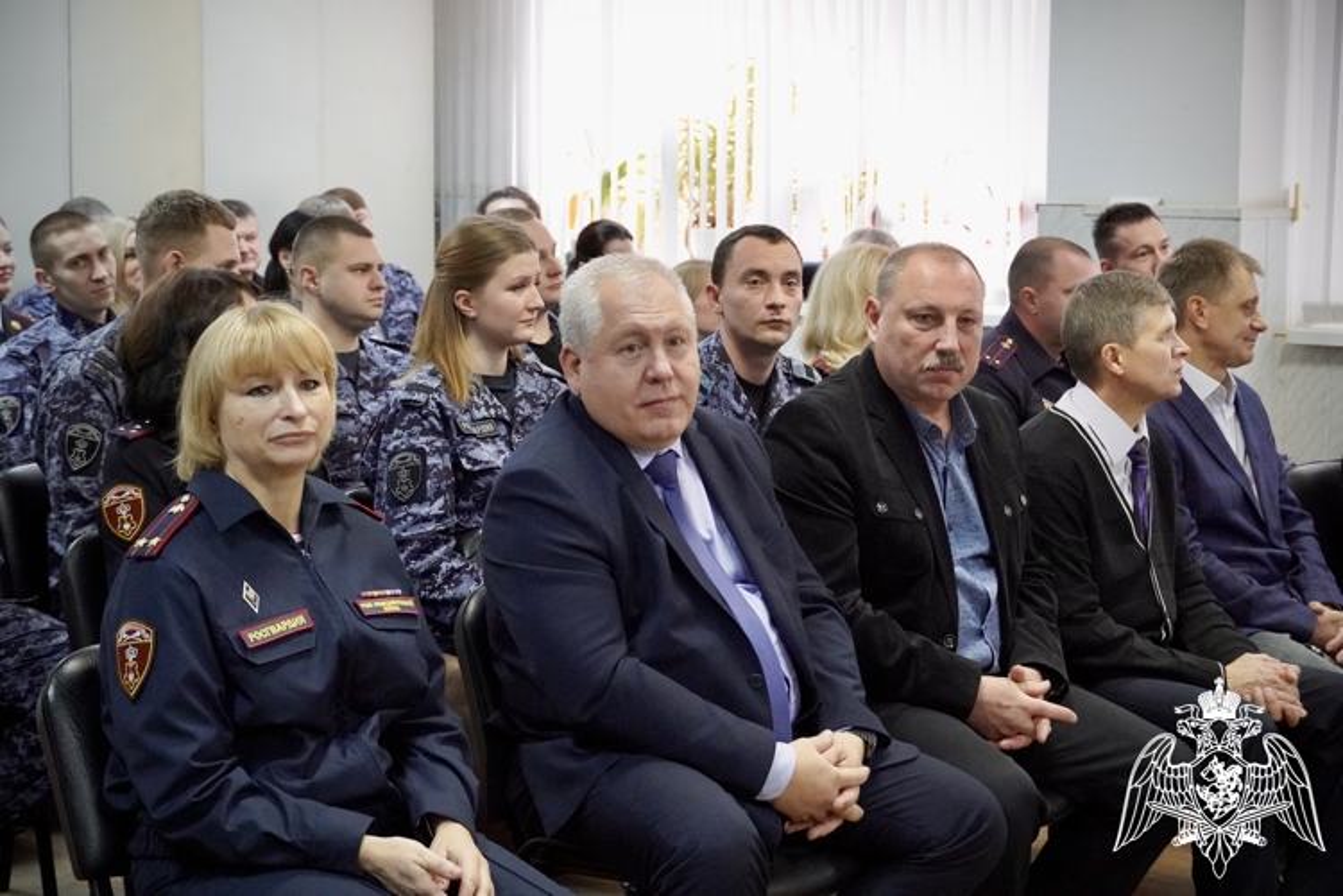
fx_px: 2798
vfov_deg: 18.2
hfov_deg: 27.0
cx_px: 672
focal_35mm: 75
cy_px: 448
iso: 6400
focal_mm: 50
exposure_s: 1/160
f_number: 5
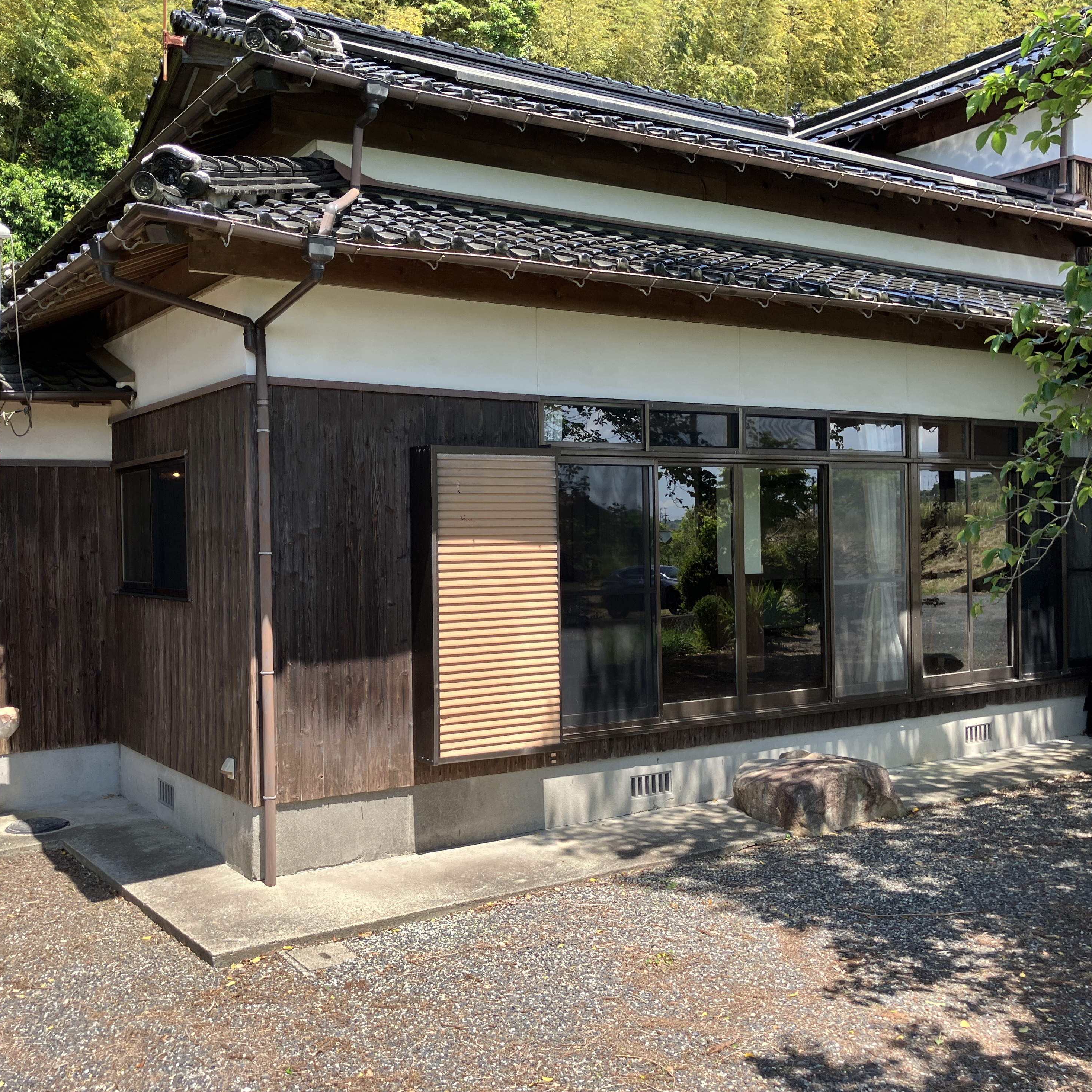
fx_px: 1213
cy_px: 542
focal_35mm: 34
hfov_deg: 48.4
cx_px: 502
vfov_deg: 48.5
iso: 32
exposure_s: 1/433
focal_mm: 3.99
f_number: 1.8
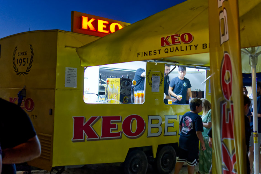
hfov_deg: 40.3
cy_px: 87
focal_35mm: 49
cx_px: 139
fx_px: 355
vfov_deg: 27.5
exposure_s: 1/160
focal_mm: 30
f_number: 2
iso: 1600
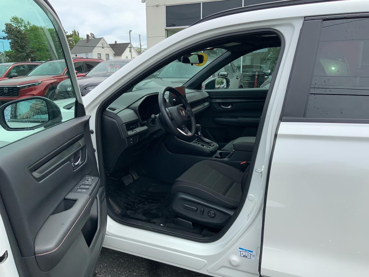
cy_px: 138
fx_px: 309
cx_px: 184
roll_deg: -0.1
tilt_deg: -11.3
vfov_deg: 48.2
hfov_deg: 61.7
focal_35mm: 29
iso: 16
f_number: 1.8
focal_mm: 3
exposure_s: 1/962
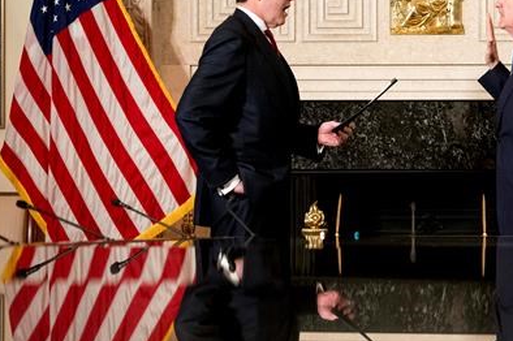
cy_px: 211
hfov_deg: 12.4
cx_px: 408
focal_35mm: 165
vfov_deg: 8.3
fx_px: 2349
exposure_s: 1/250
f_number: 4.5
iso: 8000
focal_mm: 100
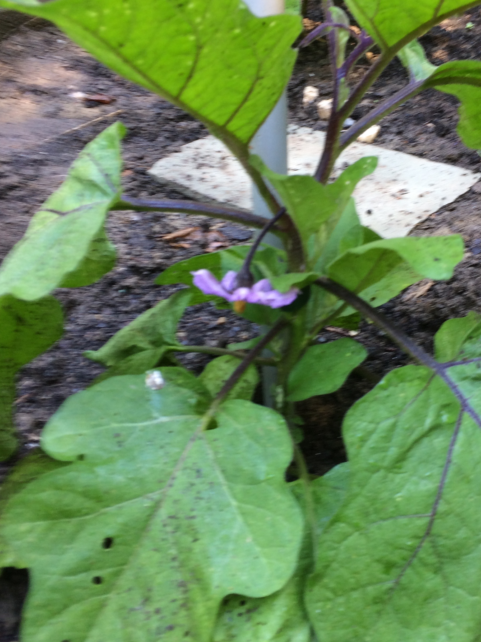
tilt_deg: -34.1
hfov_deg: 36.6
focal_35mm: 39
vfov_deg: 47.8
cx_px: 306
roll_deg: +1.1
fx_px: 723
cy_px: 300
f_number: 2.2
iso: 40
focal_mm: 4.15
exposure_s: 1/40
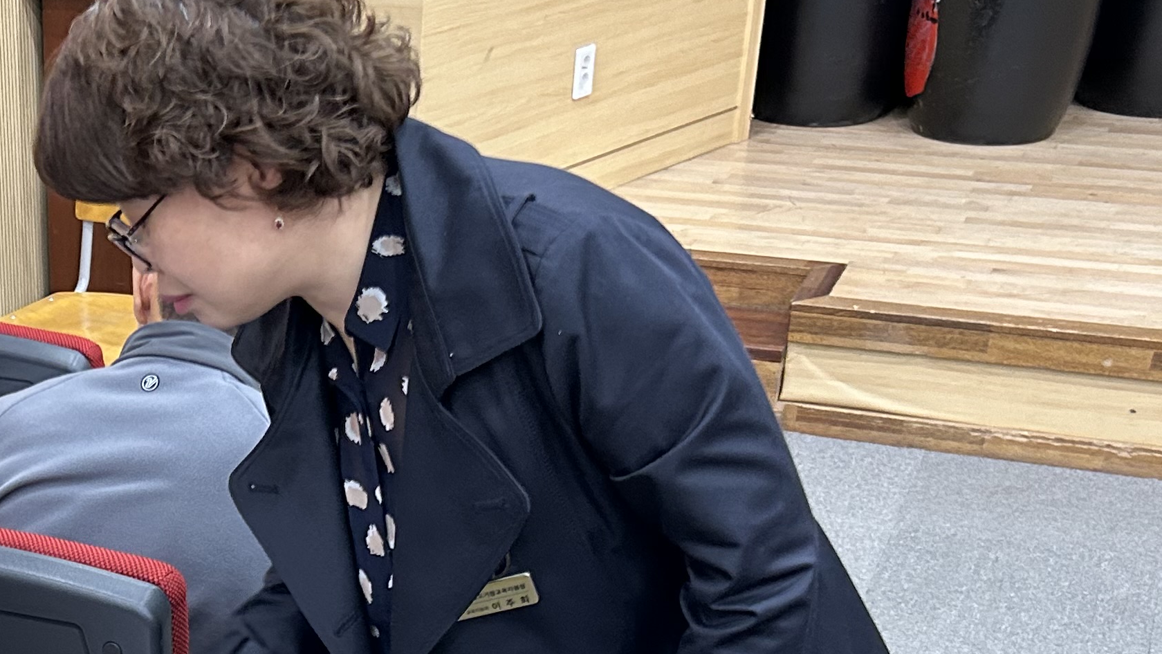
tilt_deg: -29.3
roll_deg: +2.4
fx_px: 2095
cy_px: 751
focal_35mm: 68
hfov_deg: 29.6
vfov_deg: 17.1
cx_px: 93
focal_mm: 5.7
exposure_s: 1/60
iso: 250
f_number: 1.5
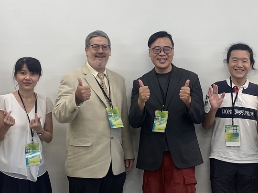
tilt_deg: -1.6
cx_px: 160
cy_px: 80
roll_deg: +0.4
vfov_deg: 19.1
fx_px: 574
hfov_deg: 25.3
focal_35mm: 77
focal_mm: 4.2
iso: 64
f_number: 1.6
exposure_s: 1/60
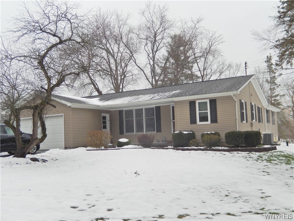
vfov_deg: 39.7
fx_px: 306
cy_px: 110
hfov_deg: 51.4
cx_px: 147
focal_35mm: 36
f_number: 4
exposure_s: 1/160
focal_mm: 6.5
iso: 180
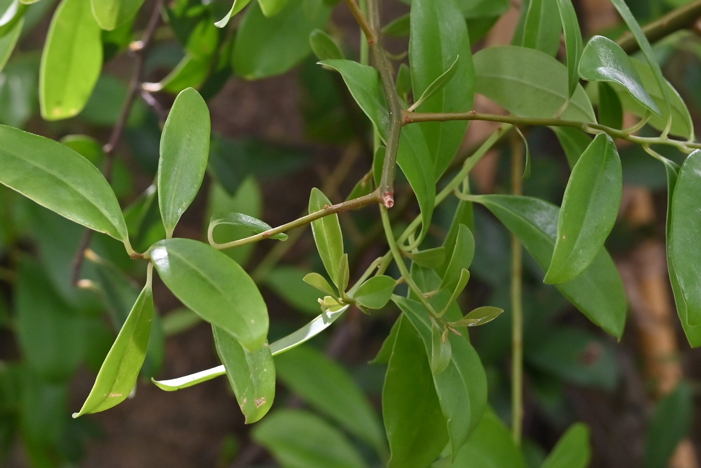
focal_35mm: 135
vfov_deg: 10.1
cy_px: -37
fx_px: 2629
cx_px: 245
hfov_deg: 15.2
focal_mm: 50
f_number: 6.3
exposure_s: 1/100
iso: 250
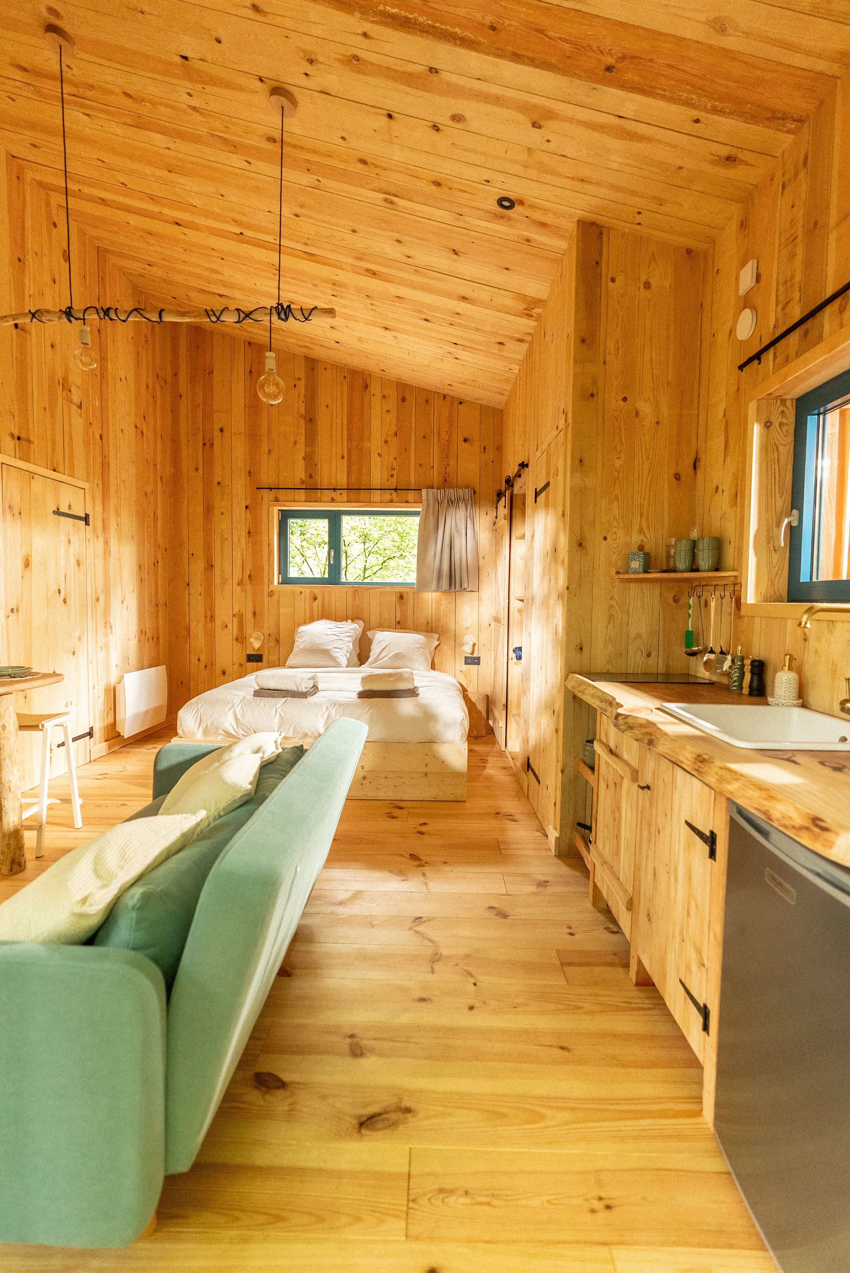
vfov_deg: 96.7
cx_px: 425
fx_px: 566
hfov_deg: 73.8
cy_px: 636
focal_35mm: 16
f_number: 2.8
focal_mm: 16
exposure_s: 1/125
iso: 1600
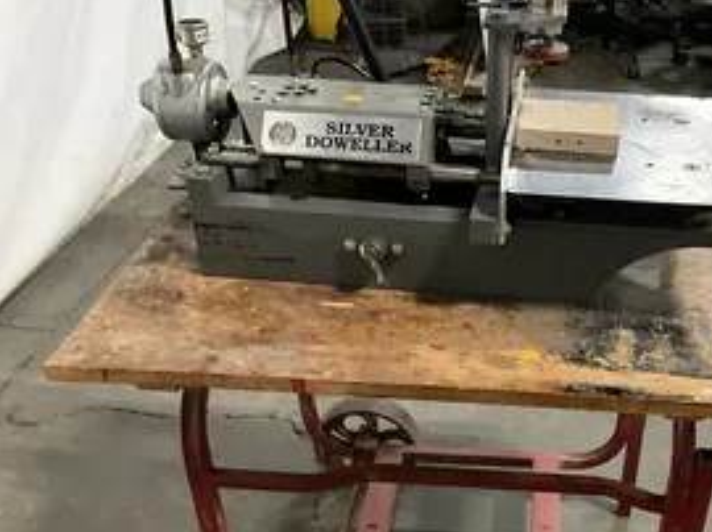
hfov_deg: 42.7
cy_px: 387
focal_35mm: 43
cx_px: 522
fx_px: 884
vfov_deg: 33.0
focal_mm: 3
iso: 500
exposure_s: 1/30
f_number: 1.8
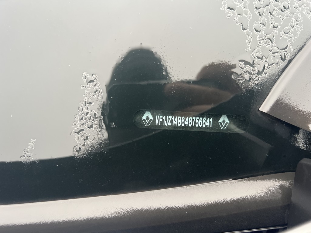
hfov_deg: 67.3
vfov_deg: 53.1
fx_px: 234
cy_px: 116
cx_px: 156
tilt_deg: -58.6
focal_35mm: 26
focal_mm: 5.7
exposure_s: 1/101
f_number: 1.5
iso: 125
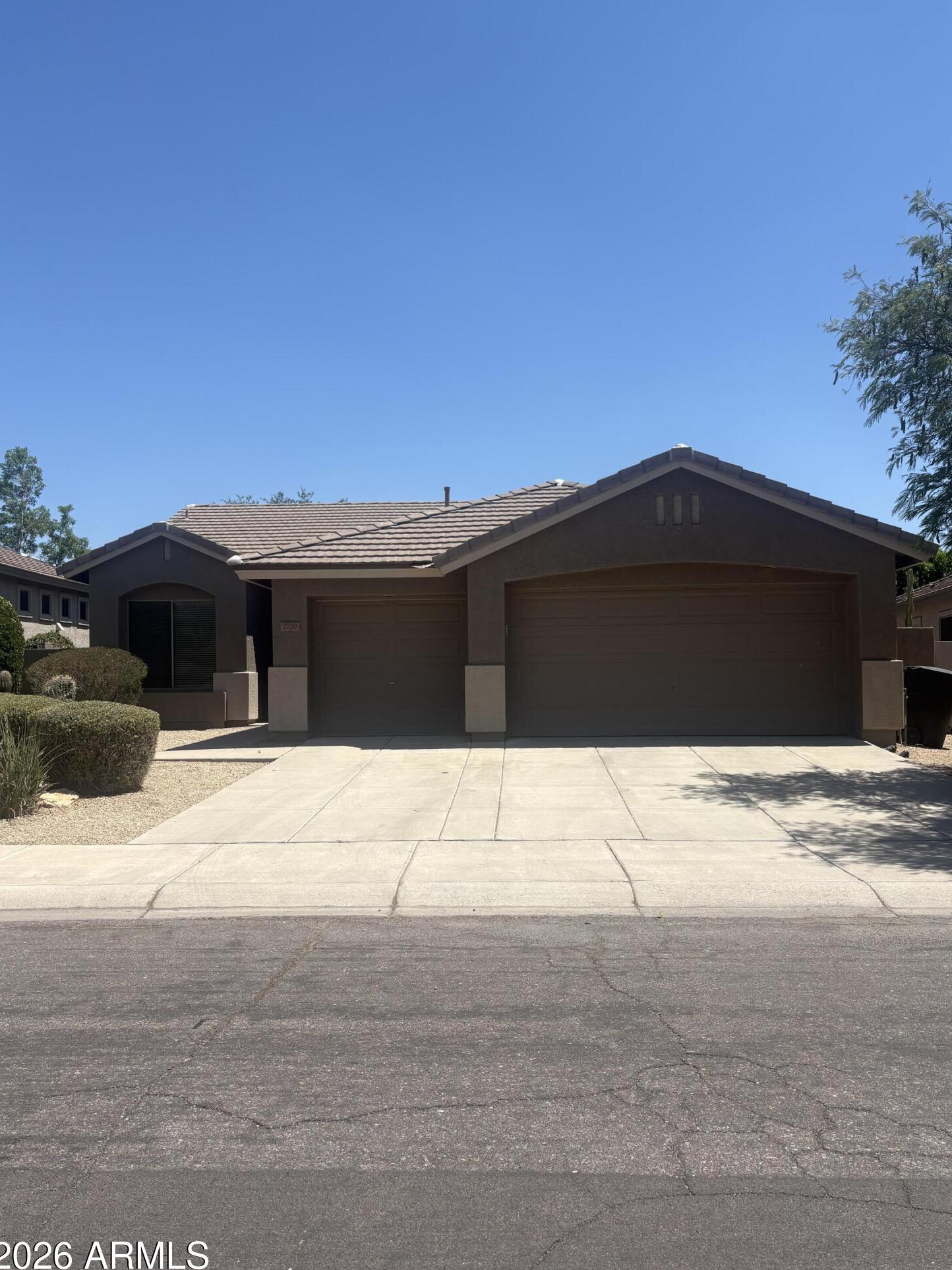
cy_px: 657
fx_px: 990
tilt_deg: +0.6
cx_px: 482
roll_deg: -0.3
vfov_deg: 65.3
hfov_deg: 51.3
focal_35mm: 27
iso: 50
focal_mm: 5.96
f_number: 1.6
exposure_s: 1/4065
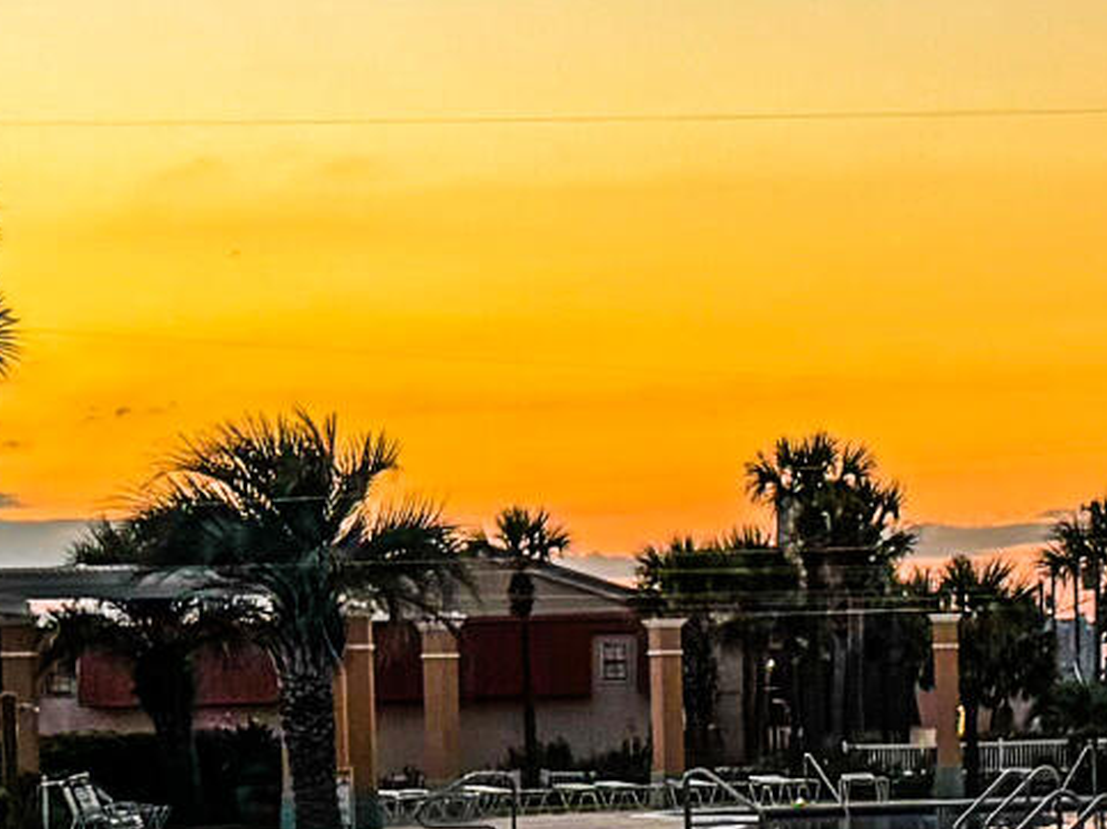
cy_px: 1017
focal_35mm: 149
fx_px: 4764
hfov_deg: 13.2
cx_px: 800
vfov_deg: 9.8
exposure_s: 1/120
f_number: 1.8
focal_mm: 6.76
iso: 64
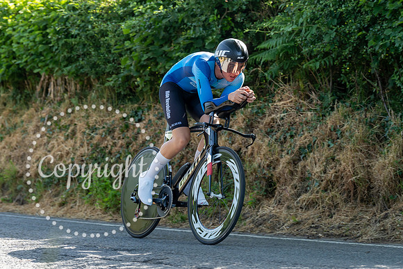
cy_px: 174
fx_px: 1616
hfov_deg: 14.2
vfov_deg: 9.5
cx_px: 247
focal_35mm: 144
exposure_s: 1/800
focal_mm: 100
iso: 500
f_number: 3.5
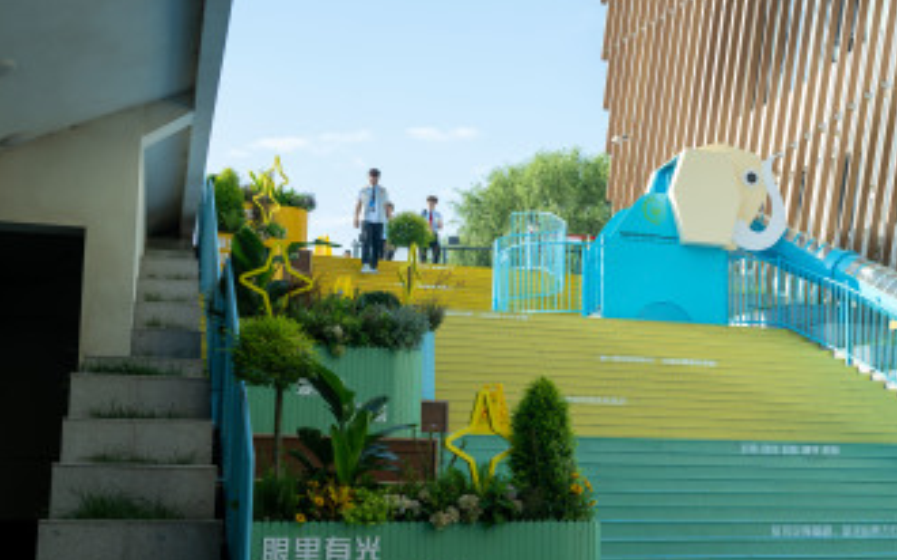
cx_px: 650
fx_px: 1246
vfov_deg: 25.2
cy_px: 355
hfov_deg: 38.8
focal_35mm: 51
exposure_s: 1/160
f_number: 4
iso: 64
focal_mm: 33
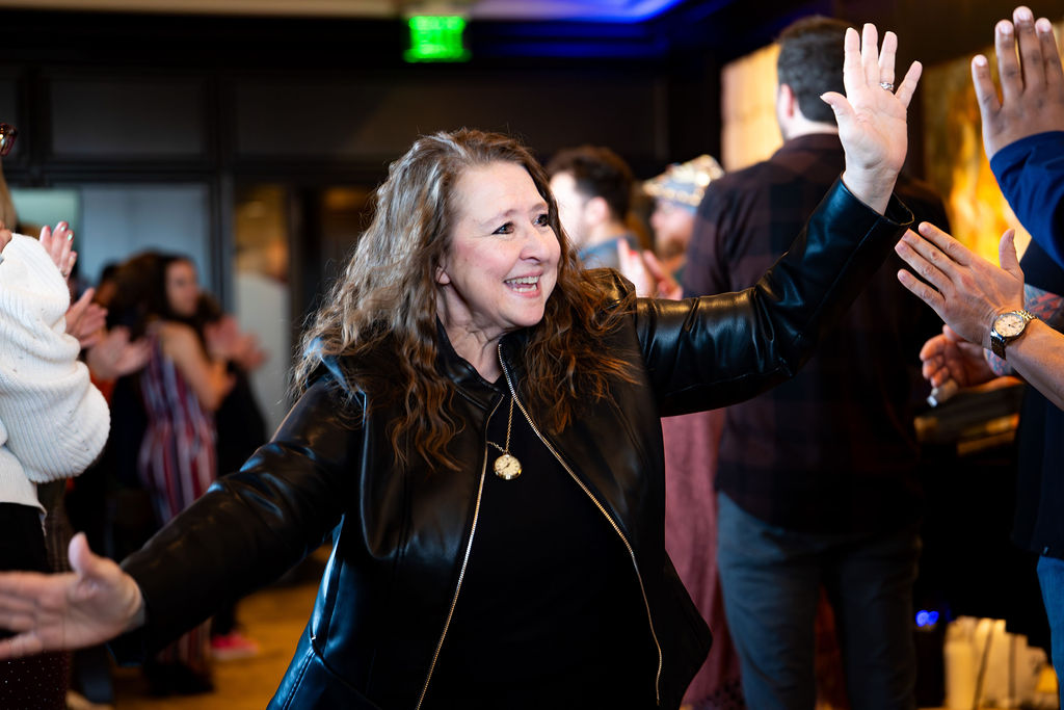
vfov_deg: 19.5
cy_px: 355
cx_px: 532
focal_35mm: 70
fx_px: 2069
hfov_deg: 28.8
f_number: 2.8
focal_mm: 70
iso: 2500
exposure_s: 1/320
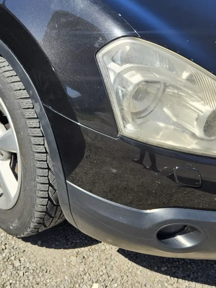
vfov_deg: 36.9
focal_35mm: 50
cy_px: 58
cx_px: 55
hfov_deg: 28.7
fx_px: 416
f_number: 1.8
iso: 25
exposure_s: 1/994
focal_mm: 5.4
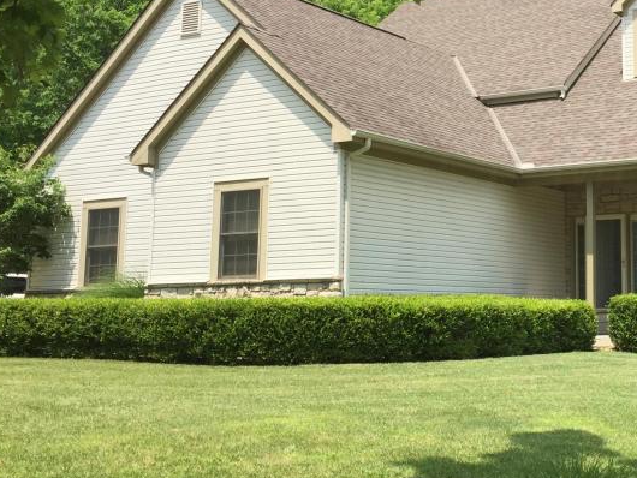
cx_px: 561
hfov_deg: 32.8
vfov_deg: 26.0
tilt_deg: +8.3
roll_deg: -0.3
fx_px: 1031
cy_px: 165
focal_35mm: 56
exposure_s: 1/1582
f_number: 2.2
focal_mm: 4.15
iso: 32
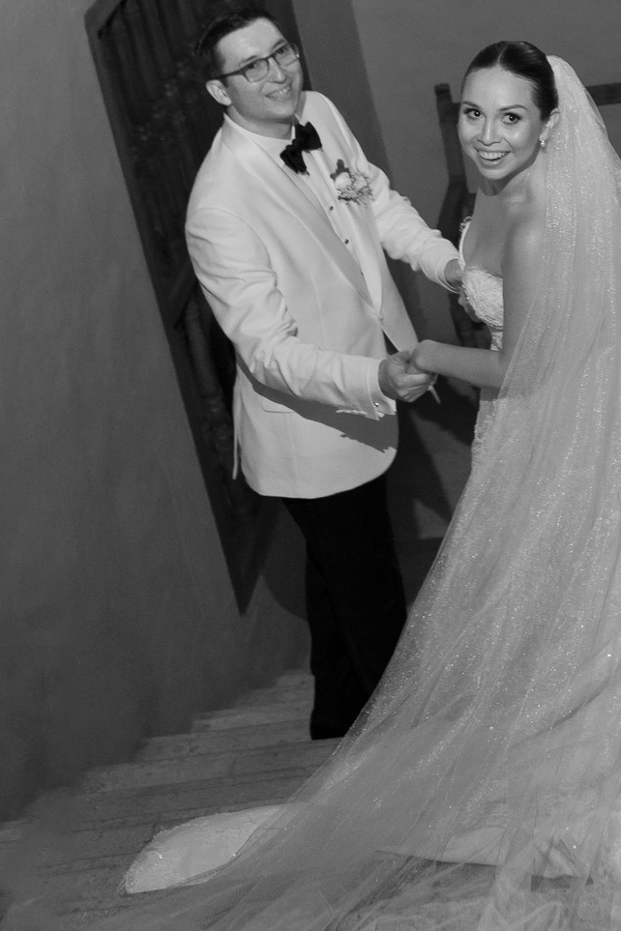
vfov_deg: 20.3
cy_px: -235
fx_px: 2406
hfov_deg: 14.2
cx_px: 751
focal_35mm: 93
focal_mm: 35
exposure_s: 1/125
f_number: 3.2
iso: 800
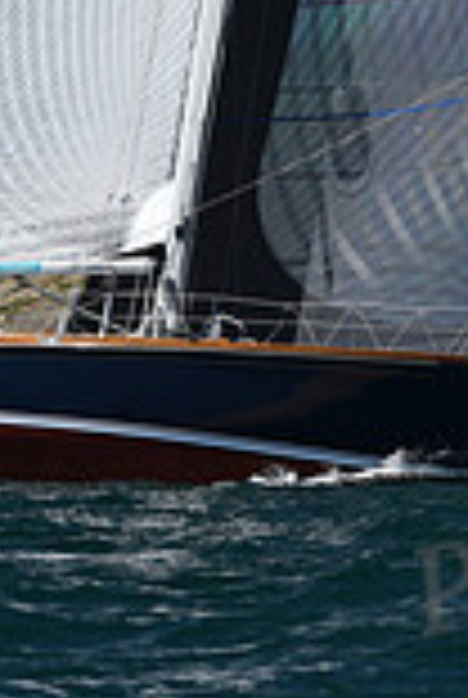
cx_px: 182
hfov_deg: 3.7
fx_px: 7241
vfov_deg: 5.5
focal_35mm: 373
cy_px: -108
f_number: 6.3
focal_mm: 100
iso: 250
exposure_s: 1/800
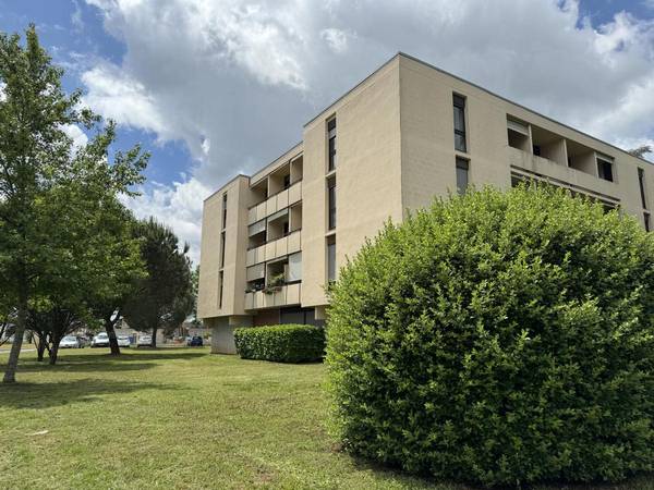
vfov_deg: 56.8
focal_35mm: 24
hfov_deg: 71.6
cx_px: 327
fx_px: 453
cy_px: 245
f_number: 1.78
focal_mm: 6.76
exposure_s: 1/7092
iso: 80
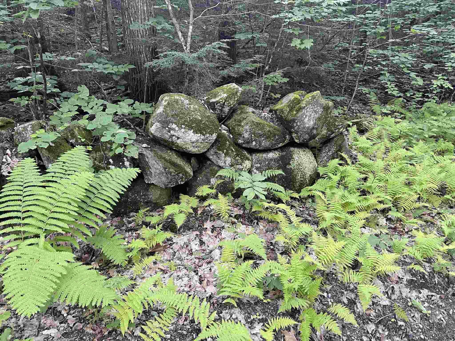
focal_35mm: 26
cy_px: 170
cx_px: 228
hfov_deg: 67.3
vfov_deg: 53.1
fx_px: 342
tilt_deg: -15.9
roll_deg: -1.3
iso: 200
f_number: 1.6
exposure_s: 1/60
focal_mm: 5.1
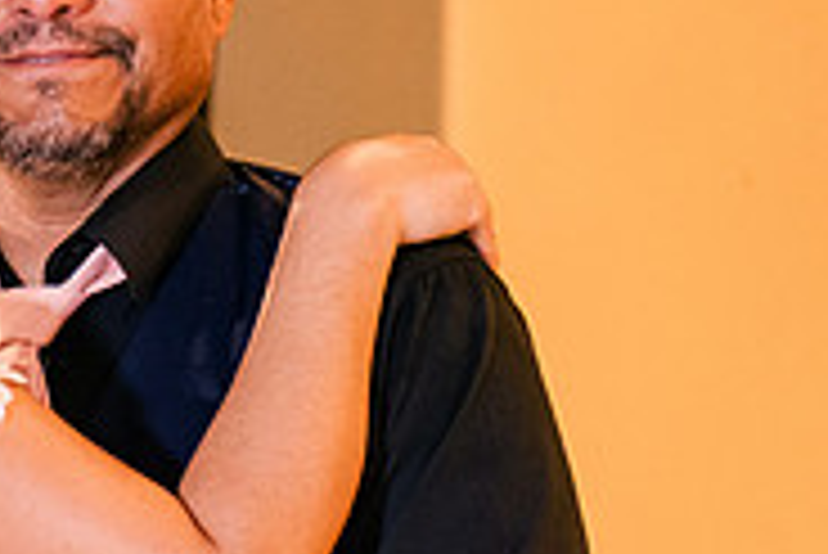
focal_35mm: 353
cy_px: 272
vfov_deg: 3.9
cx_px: -135
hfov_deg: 5.8
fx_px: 8125
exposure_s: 1/125
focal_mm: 75
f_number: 2.8
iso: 3200
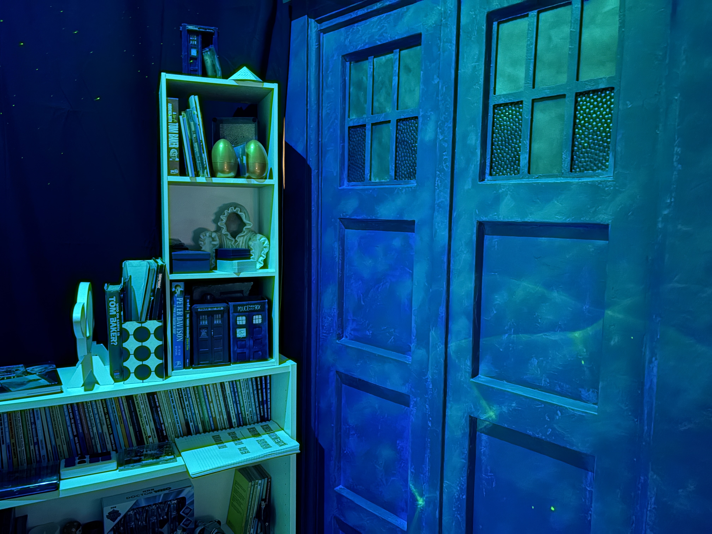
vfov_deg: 53.1
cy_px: 267
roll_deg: +0.0
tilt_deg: -5.9
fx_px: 535
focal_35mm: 26
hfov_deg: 67.3
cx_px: 356
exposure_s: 1/9
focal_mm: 5.96
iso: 1600
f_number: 1.6
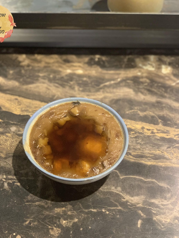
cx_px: 76
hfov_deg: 24.0
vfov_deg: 31.6
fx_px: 421
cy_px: 139
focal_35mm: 61
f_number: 2.4
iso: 320
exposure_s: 1/60
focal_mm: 6
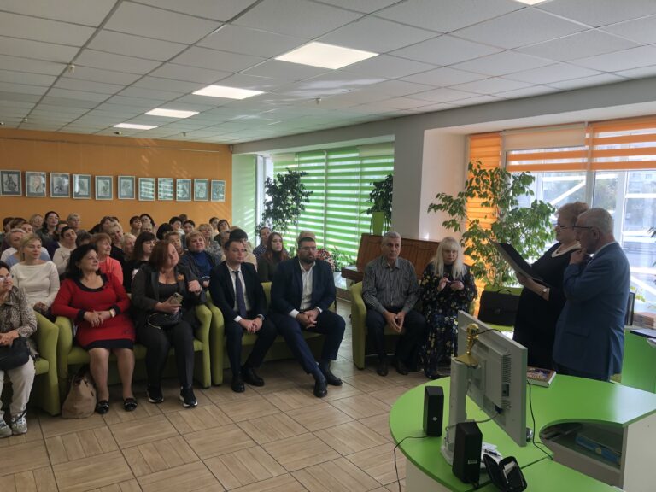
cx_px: 328
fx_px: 531
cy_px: 246
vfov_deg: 49.7
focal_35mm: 28
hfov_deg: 63.4
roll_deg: -2.1
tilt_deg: -5.0
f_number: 1.8
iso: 64
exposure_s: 1/120
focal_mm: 4
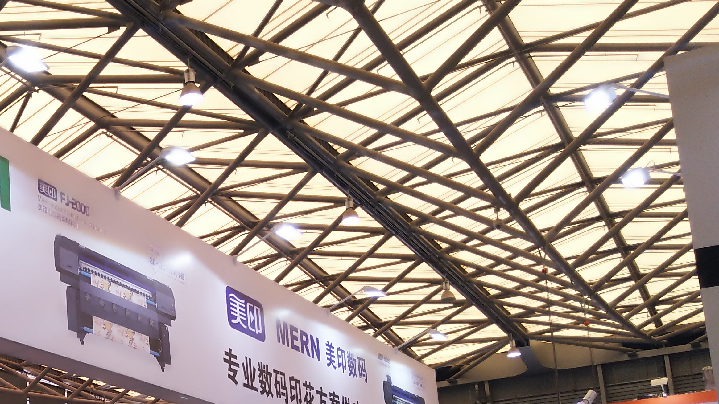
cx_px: 69
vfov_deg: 20.7
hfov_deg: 35.0
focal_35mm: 56
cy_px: 406
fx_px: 1068
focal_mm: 3.88
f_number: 2
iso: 64
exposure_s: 1/100
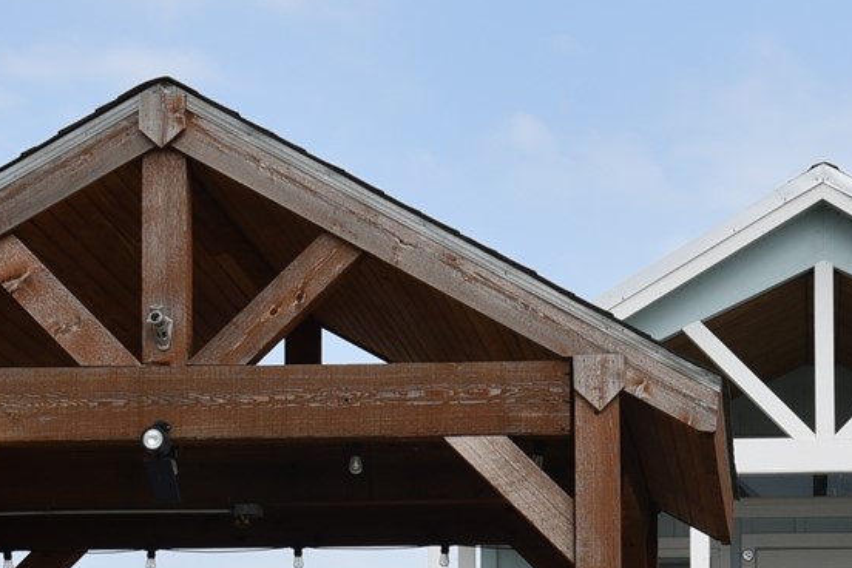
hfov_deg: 16.1
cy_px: 762
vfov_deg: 10.6
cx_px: 770
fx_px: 2982
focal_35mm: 126
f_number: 10
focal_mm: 32
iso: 200
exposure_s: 1/400
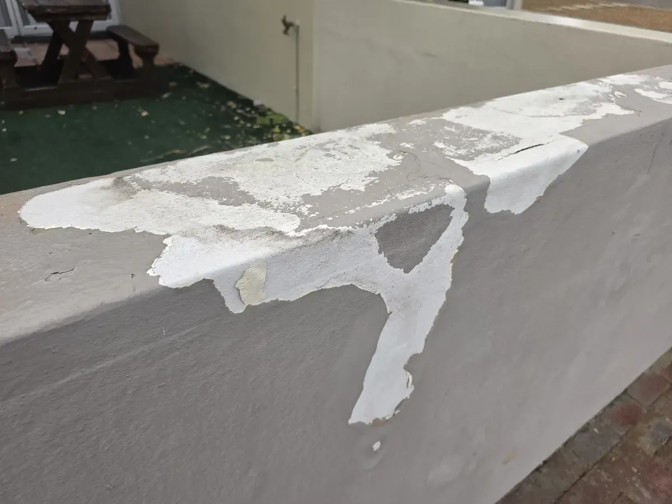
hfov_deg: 73.9
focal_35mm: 23
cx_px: 336
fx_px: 446
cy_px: 252
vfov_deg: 58.9
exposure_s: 1/2321
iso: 64
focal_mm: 6.5
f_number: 1.4
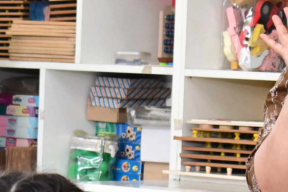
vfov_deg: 4.9
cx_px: 288
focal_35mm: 281
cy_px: 199
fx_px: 2248
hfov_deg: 7.3
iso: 1000
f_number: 4
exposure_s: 1/160
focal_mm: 38
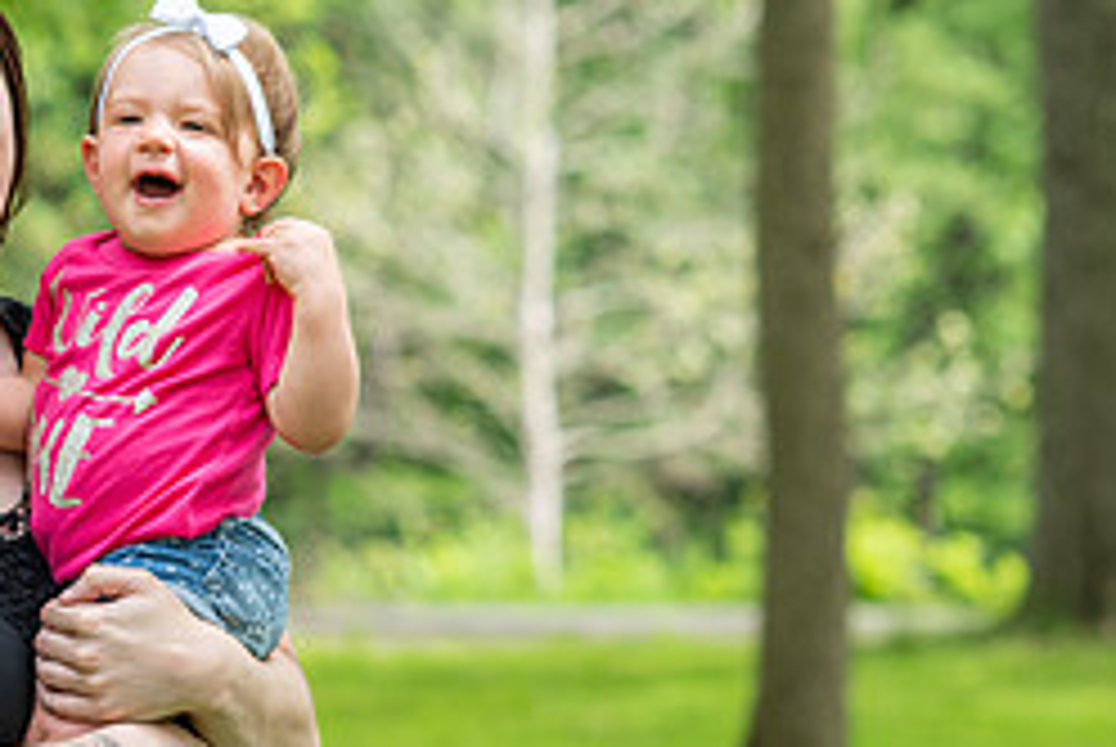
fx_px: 6456
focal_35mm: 208
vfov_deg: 6.6
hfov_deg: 9.8
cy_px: 453
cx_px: 98
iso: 320
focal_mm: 85
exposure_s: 1/1000
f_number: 3.5
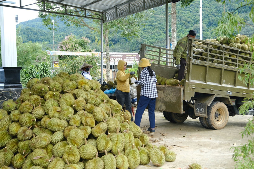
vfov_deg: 34.2
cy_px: 84
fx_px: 275
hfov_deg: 49.6
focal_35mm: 39
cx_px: 127
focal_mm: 26
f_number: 4
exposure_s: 1/180
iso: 250
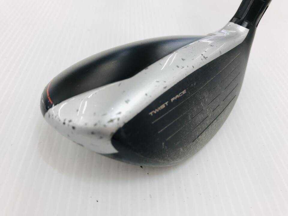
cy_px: 108
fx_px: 233
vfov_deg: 49.7
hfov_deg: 63.4
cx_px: 144
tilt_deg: -45.1
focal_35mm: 28
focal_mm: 3.99
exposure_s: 1/99
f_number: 1.8
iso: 25
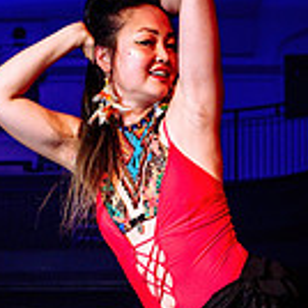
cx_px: 29
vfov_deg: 15.1
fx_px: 1117
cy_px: 380
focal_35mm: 111
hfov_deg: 15.5
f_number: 3.2
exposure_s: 1/100
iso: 500
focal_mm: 28
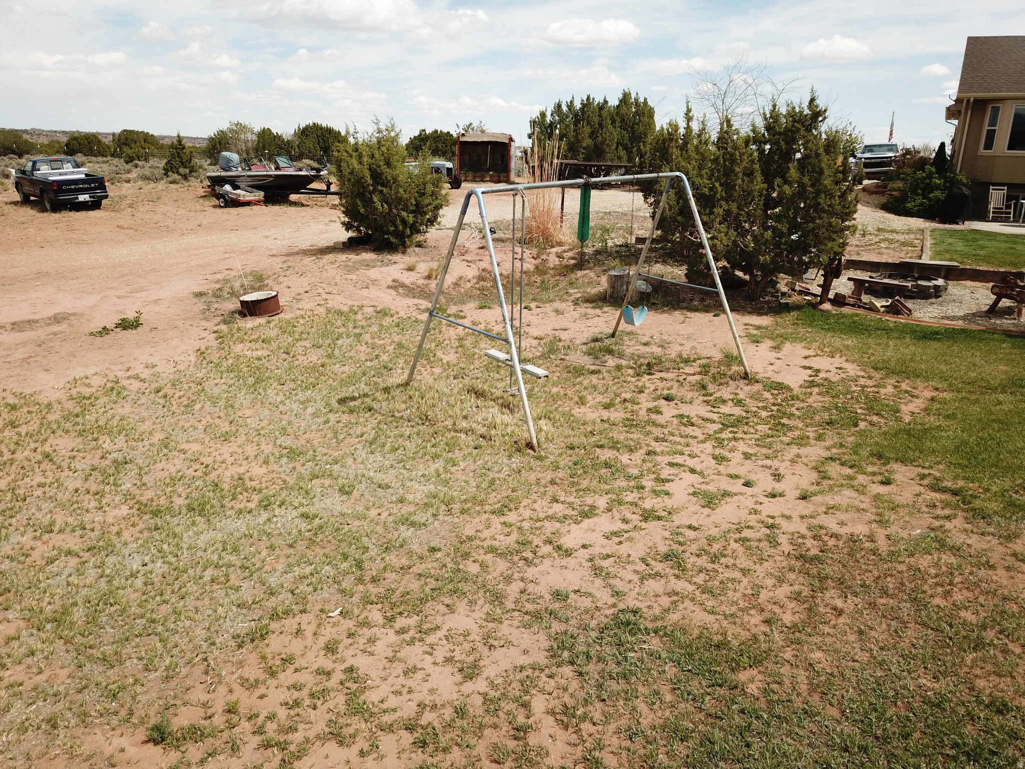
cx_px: 512
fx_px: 770
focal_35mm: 26
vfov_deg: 53.1
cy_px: 384
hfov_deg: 67.3
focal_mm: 4.73
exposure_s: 1/1376
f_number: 2.2
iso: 100
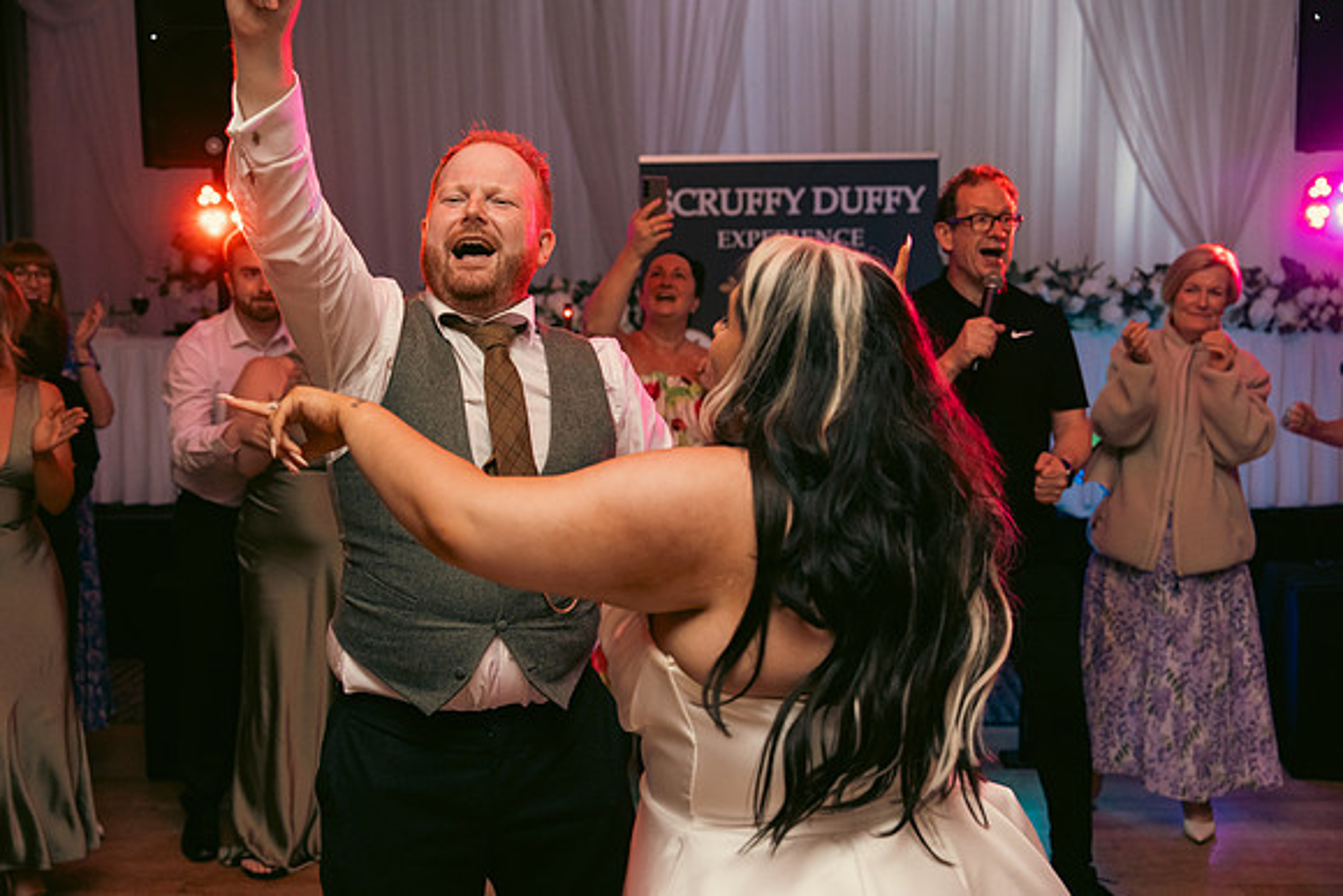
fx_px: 1604
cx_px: 672
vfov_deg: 31.2
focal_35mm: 43
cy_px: 448
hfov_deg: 45.4
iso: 2500
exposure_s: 1/160
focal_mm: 43
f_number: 3.5
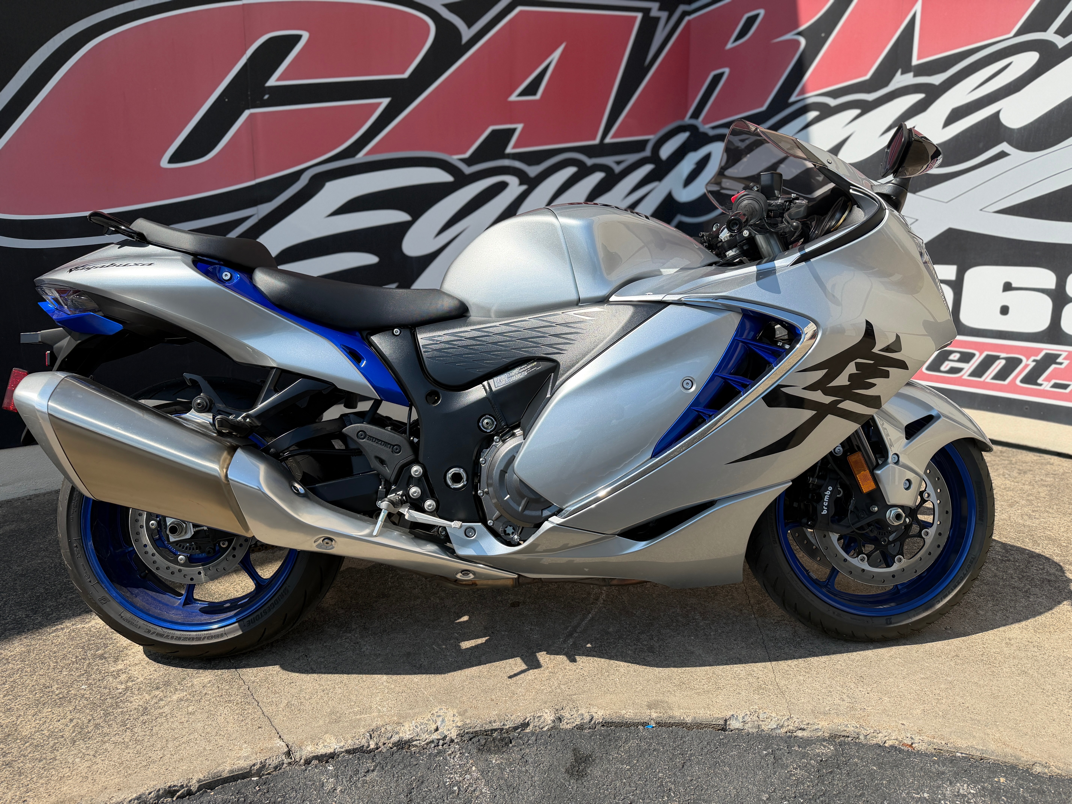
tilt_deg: -13.7
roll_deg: -0.3
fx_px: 743
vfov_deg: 56.8
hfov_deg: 71.6
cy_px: 402
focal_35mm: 24
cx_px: 536
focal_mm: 6.76
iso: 100
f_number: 1.78
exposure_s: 1/4975
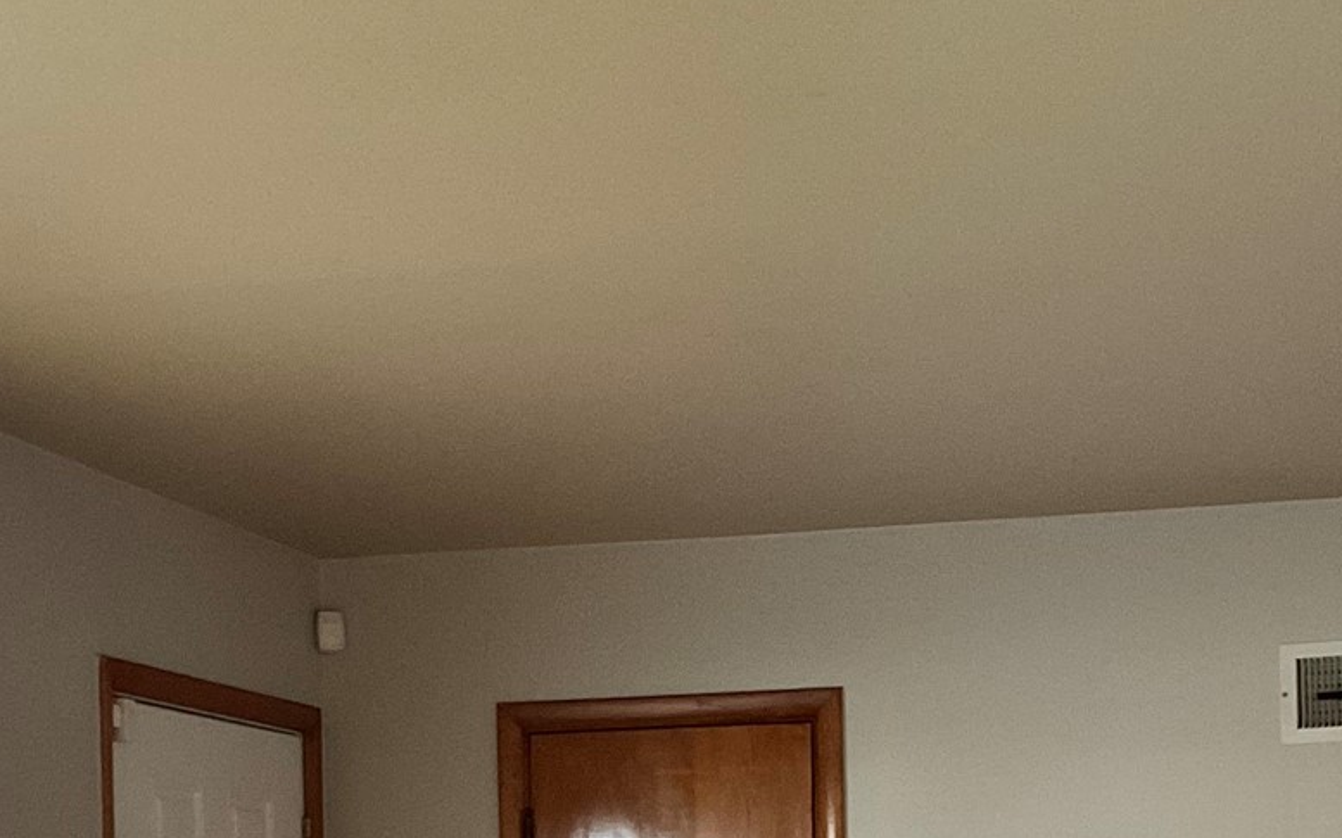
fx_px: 2779
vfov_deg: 16.2
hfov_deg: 27.1
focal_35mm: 76
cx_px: 746
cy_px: 1090
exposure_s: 1/40
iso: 250
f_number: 1.8
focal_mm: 3
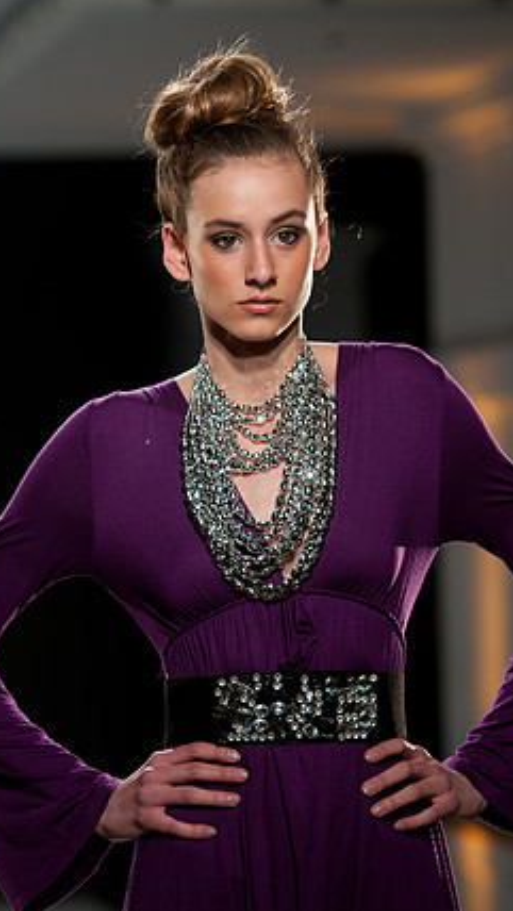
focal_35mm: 198
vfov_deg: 10.9
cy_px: 451
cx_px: 222
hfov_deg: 6.1
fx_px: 4784
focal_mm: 120
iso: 200
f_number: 2.8
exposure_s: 1/200
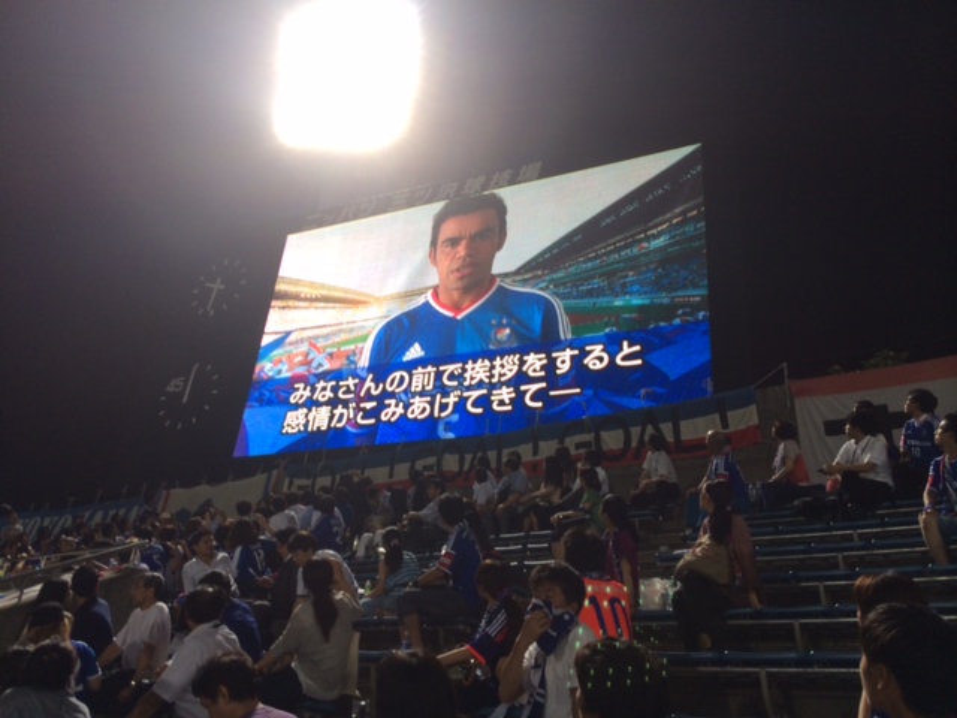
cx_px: 478
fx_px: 829
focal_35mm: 30
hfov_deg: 60.0
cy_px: 359
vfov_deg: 46.8
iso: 50
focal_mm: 4.12
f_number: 2.2
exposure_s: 1/60
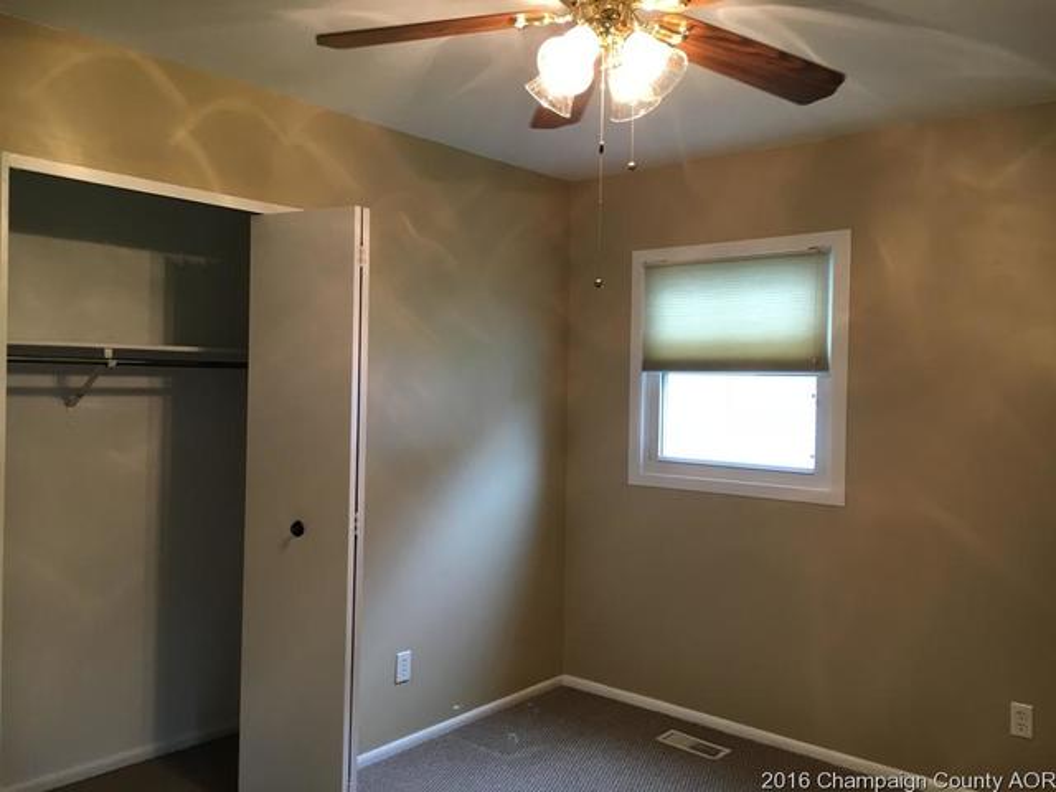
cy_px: 396
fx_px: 885
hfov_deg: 61.7
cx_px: 528
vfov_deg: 48.2
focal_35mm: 29
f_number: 2.2
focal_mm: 4.15
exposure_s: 1/30
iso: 64
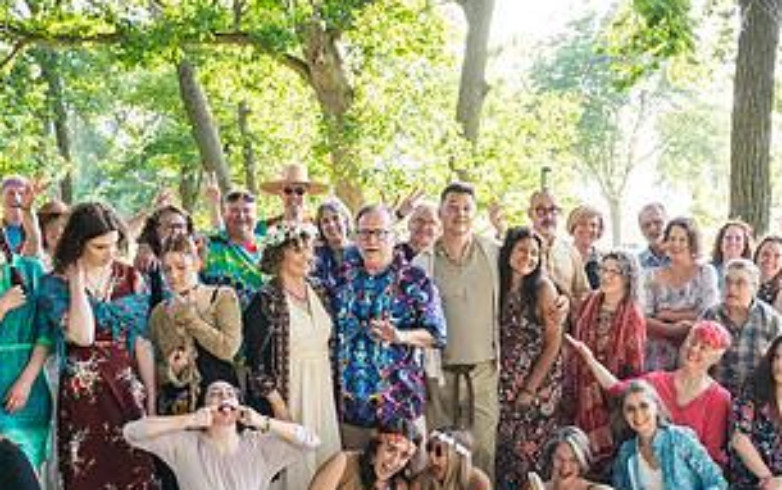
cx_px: 358
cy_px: 368
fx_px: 1088
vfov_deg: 25.1
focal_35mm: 51
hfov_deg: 39.5
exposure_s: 1/250
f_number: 5.6
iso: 800
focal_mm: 26
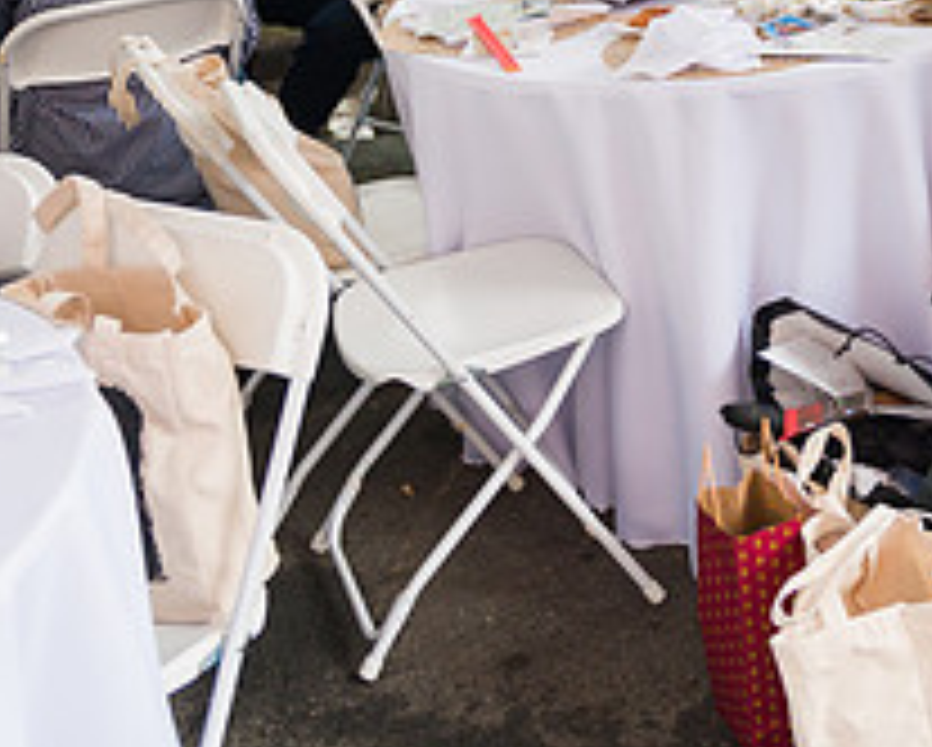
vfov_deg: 23.0
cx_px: 783
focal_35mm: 63
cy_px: -40
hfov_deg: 29.1
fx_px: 1739
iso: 1000
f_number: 3.2
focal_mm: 24
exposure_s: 1/250
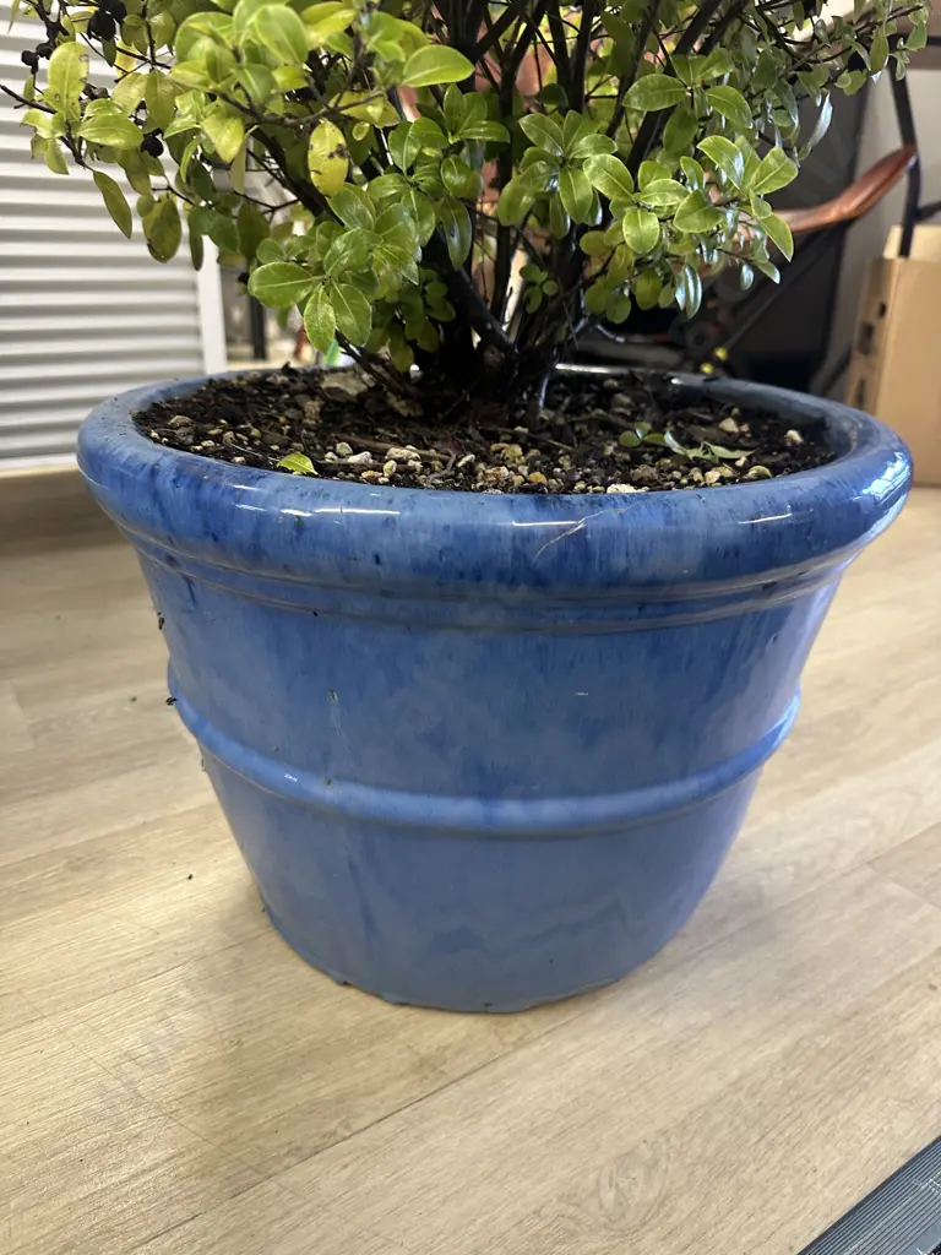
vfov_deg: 71.6
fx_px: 870
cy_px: 628
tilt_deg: -24.3
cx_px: 470
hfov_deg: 56.8
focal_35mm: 24
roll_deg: -1.0
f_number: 1.78
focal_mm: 6.86
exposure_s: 1/50
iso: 320
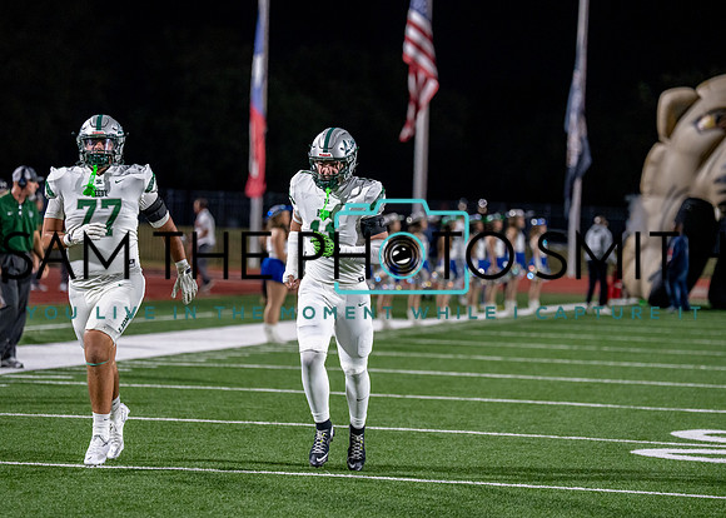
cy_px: 255
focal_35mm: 161
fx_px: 3323
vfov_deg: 8.9
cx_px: 319
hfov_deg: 12.5
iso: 3200
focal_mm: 146
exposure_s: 1/1000
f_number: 2.8
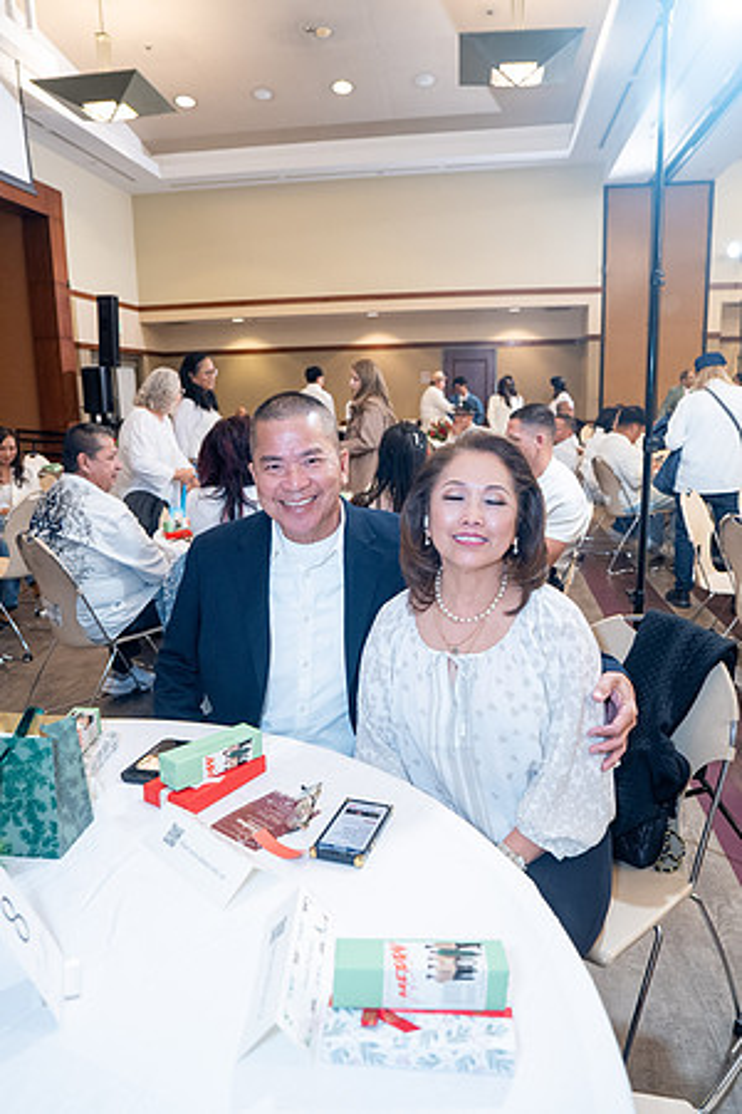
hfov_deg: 53.1
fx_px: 742
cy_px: 557
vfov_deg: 73.7
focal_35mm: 24
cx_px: 371
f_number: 3.5
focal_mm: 24
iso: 1600
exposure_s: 1/100
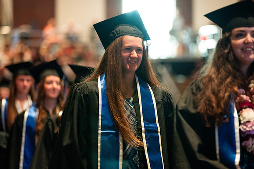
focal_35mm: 160
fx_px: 1128
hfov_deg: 12.8
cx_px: 127
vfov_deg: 8.6
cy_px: 84
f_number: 2.8
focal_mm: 160
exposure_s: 1/125
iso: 2500
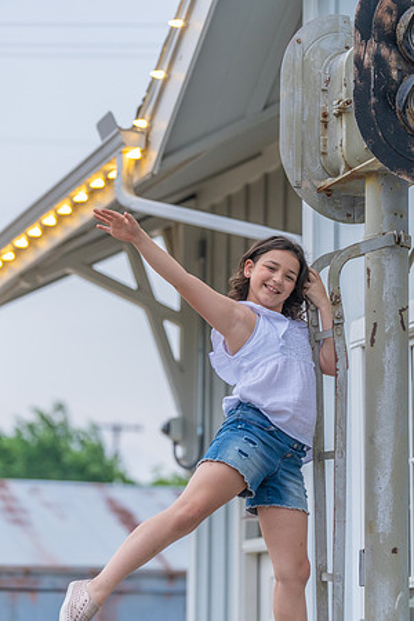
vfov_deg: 16.4
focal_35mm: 125
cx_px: 207
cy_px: 310
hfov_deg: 11.0
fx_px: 2156
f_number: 3.5
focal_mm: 125
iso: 1600
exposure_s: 1/320
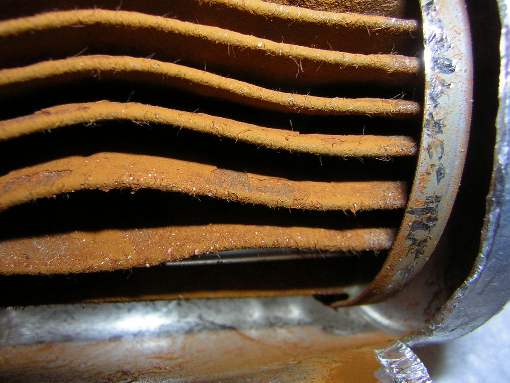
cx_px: 255
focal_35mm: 36
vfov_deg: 39.7
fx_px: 530
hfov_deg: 51.4
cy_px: 192
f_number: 5.2
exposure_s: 1/60.1
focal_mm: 4.7
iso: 50
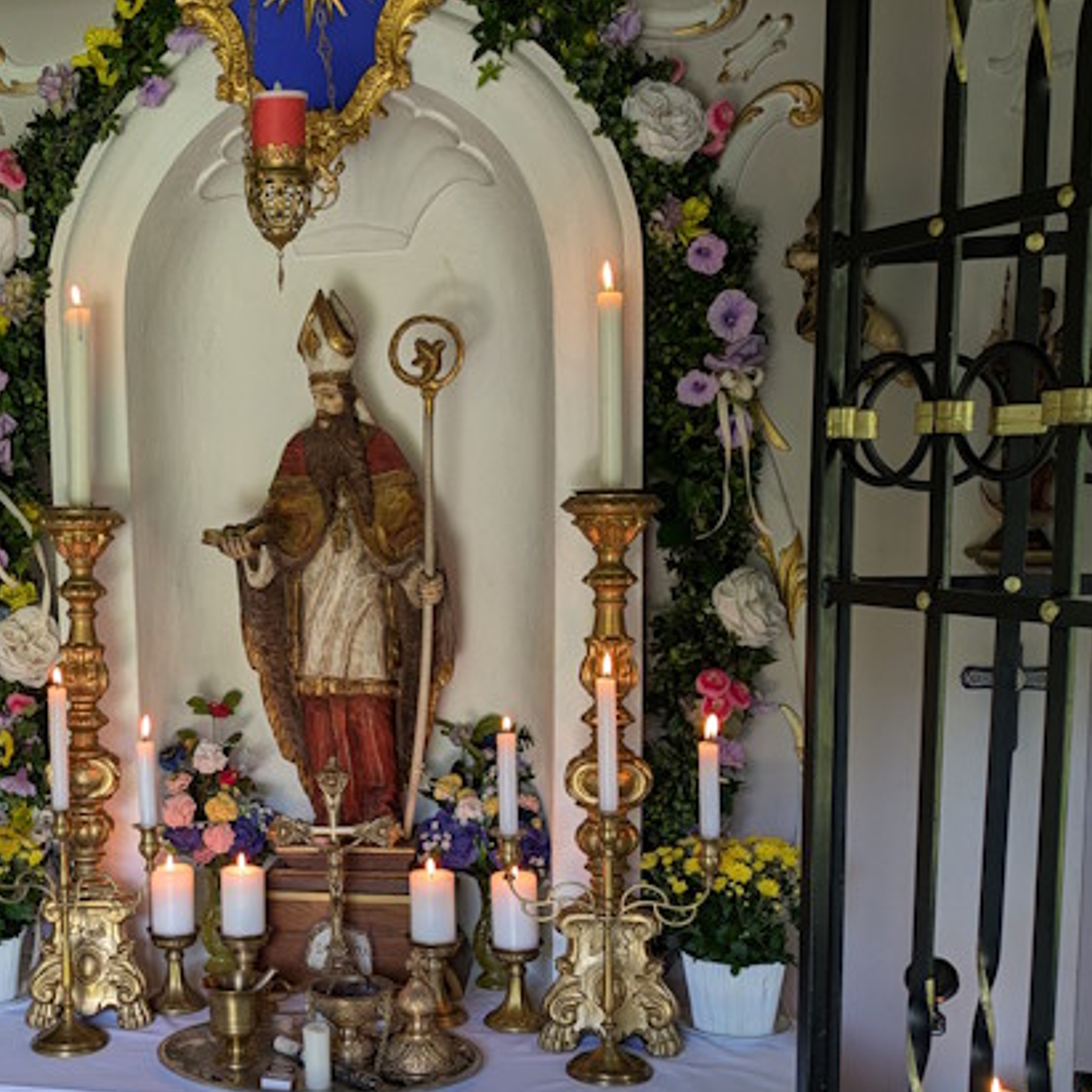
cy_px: 727
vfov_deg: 38.7
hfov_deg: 38.0
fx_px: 1535
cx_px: 244
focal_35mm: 43
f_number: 1.89
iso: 68
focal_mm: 5.43
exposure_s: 1/50
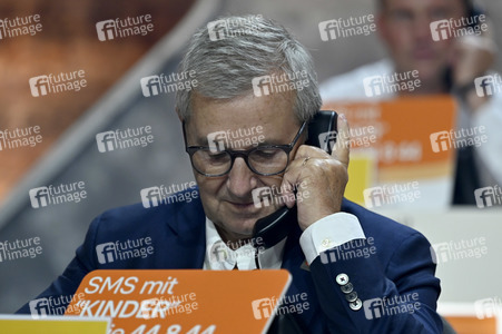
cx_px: 251
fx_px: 2299
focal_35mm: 165
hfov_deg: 12.5
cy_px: 167
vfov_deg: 8.3
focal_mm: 165
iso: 1600
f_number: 2.8
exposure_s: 1/640
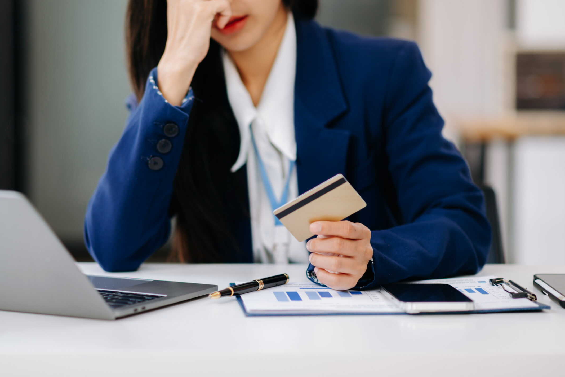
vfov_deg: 12.7
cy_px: 161
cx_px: 235
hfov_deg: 18.9
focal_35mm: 108
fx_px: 1695
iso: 125
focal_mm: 85
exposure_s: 1/160
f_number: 1.8
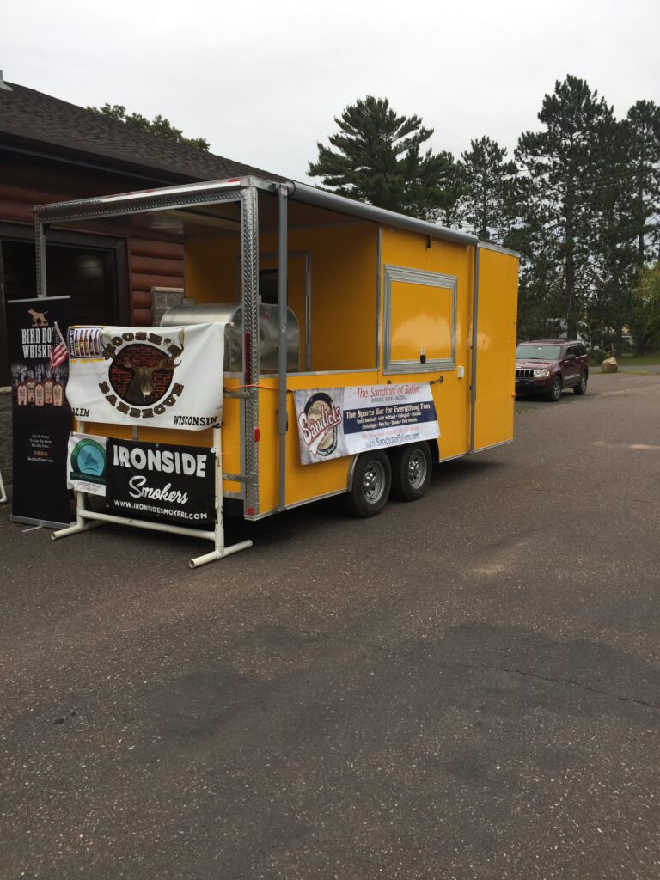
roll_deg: +1.8
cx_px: 330
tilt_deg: -4.9
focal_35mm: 29
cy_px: 440
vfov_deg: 61.7
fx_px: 737
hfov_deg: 48.2
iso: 32
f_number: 2.2
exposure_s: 1/140
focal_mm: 4.15
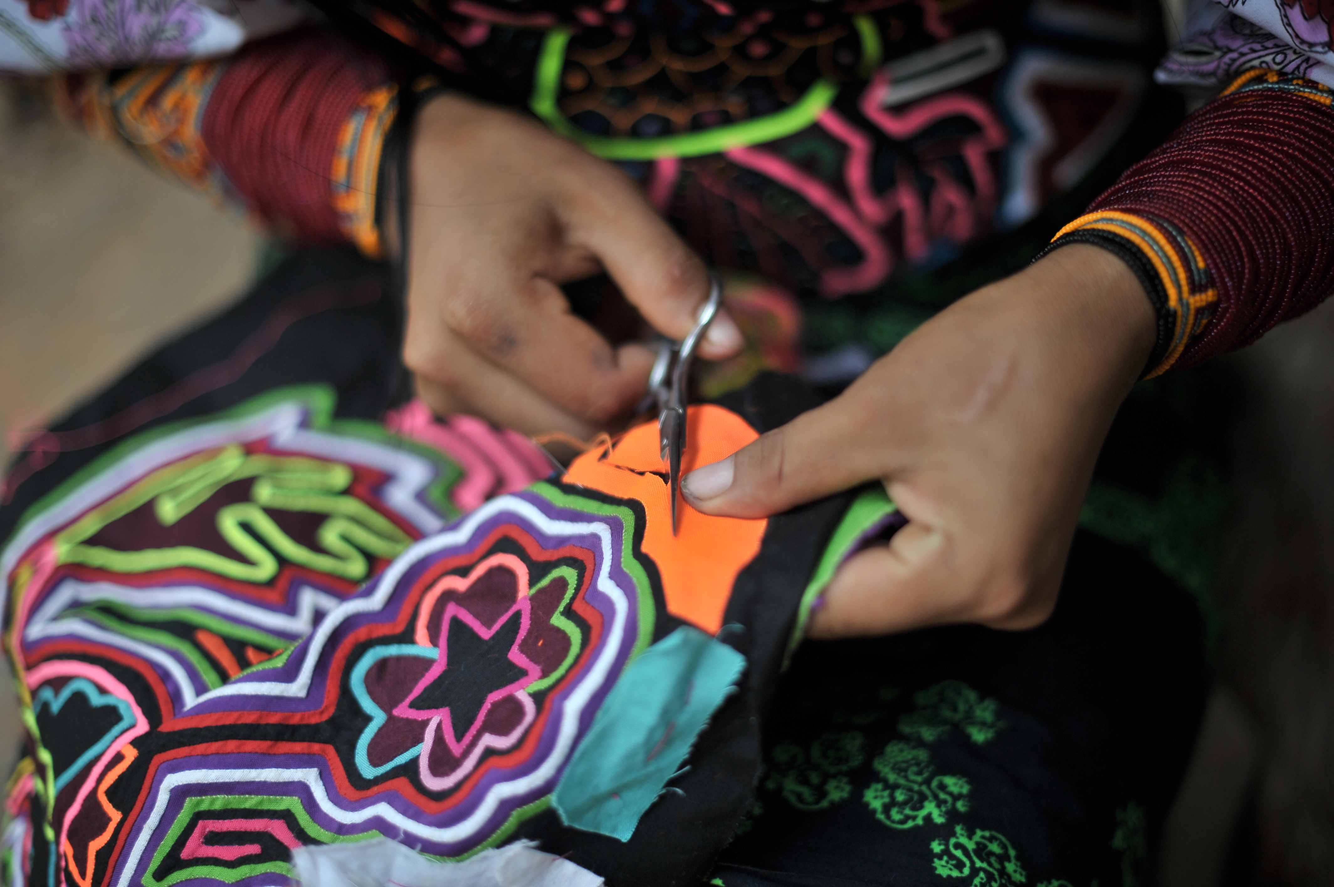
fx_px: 1852
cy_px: 444
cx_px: 667
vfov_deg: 27.0
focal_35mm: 50
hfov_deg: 39.6
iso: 200
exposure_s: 1/1250
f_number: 1.6
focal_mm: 50
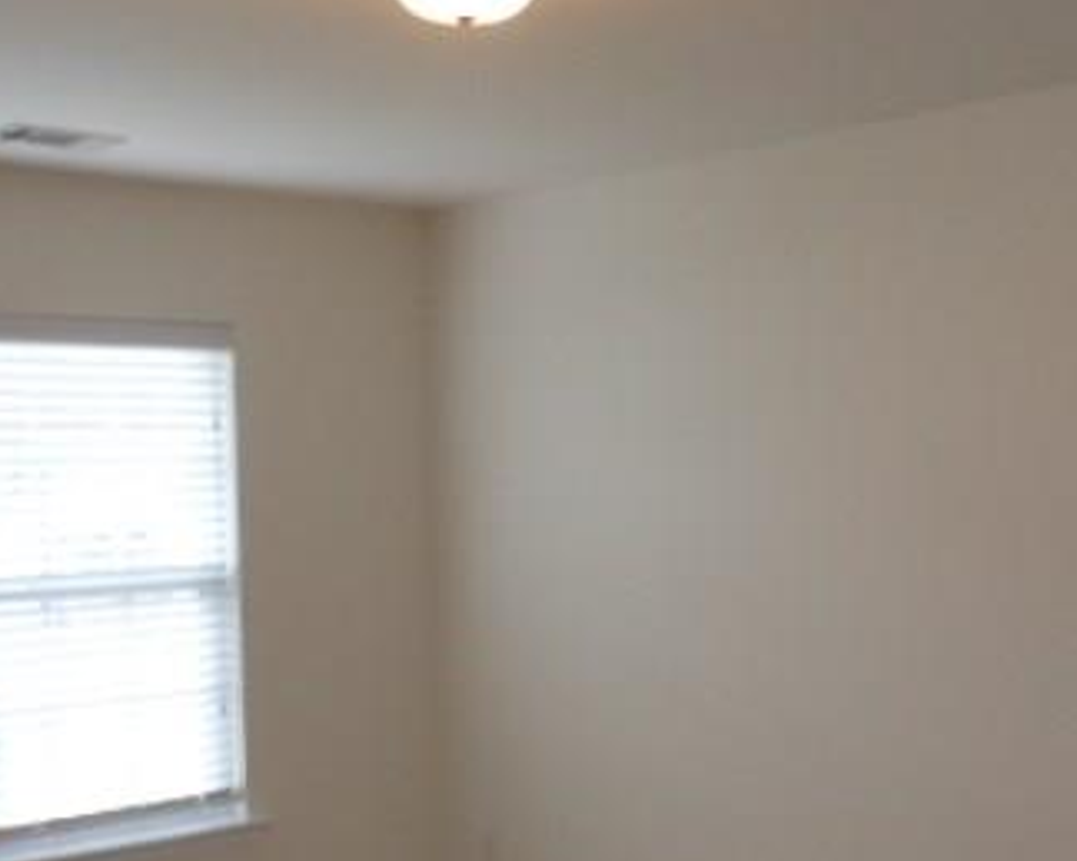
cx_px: 652
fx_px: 1721
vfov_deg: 27.9
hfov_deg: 34.6
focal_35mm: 54
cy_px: 575
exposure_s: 1/30
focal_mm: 5
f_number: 3.7
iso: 200
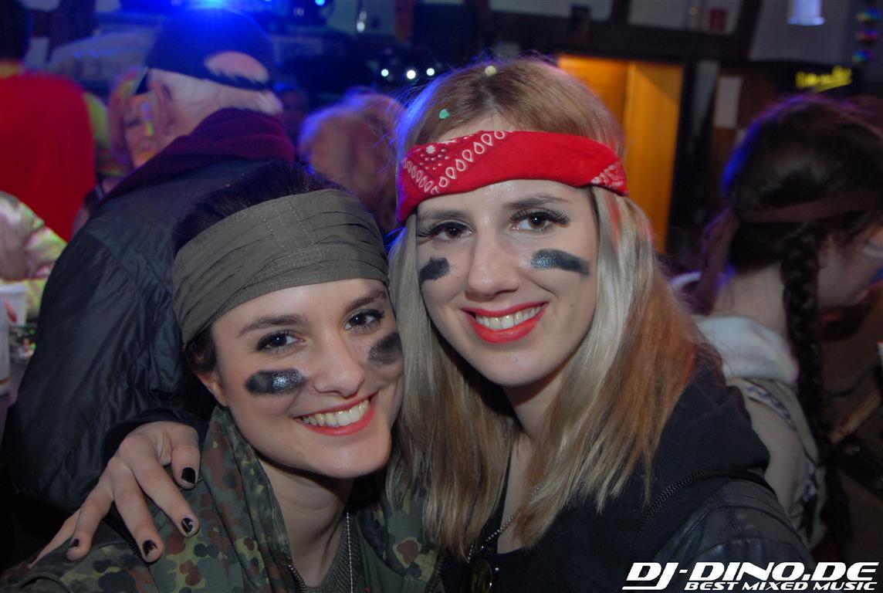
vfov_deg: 37.0
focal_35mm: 36
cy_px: 296
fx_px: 885
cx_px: 442
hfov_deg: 53.0
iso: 400
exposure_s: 1/8
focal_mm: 24
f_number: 5.6
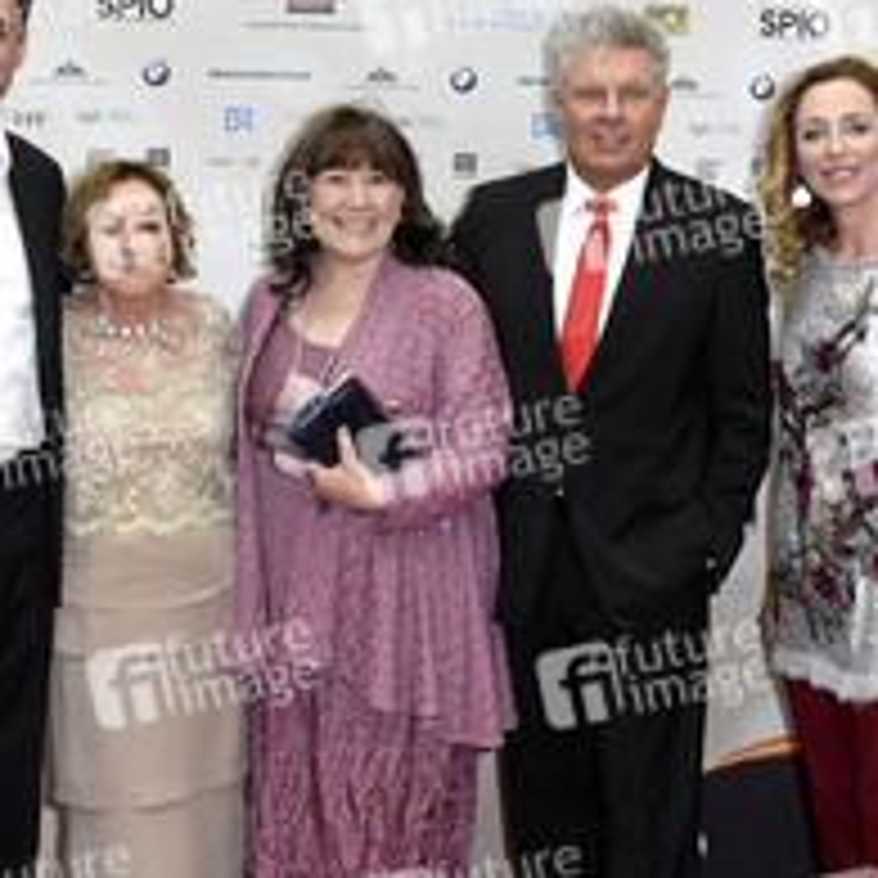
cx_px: 534
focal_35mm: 59
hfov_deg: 29.0
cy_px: 563
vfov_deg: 28.9
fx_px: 1693
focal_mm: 20
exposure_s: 1/160
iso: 1600
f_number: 6.3
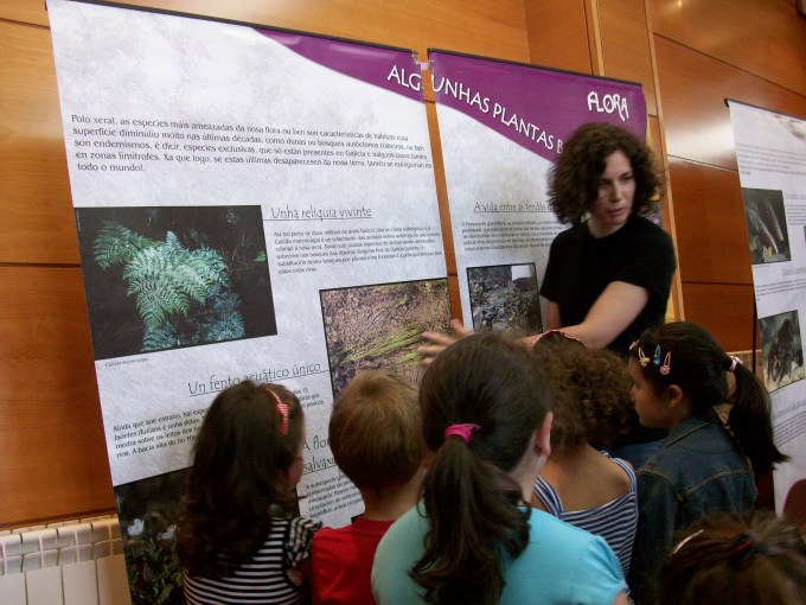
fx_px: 792
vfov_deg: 41.8
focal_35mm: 34
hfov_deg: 54.0
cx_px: 403
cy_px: 302
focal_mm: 5.7
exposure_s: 1/21.1
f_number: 2.8
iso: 160
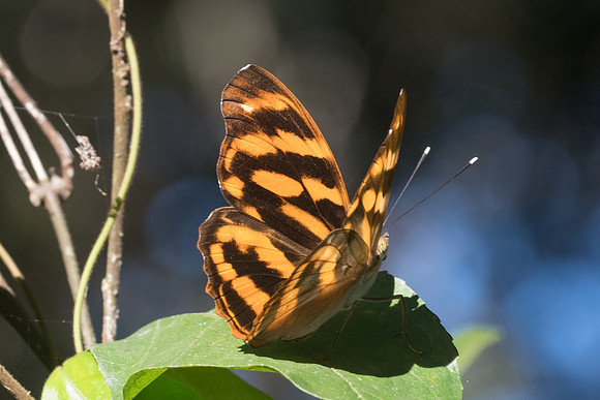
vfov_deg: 2.4
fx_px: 9379
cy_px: 198
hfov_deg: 3.7
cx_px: 329
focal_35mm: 563
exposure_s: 1/200
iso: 1000
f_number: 11
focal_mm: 150
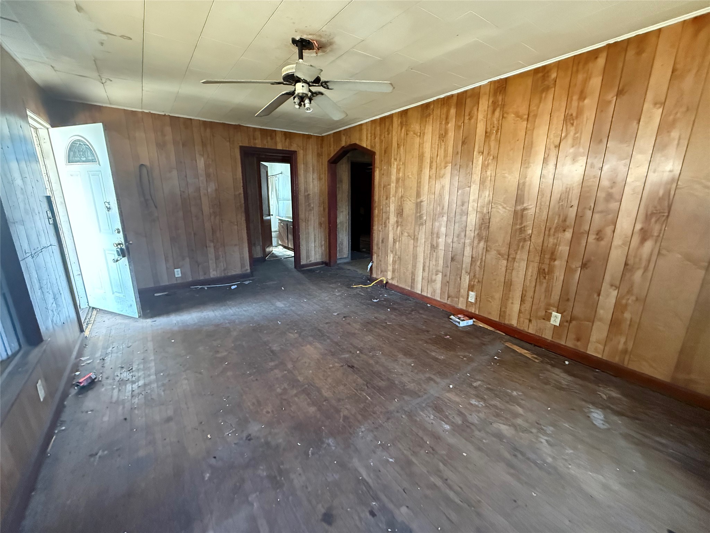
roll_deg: +1.1
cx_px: 355
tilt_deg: -12.7
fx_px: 287
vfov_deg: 85.7
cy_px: 266
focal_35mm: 14
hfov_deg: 102.1
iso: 1250
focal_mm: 2.22
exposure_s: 1/60
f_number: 2.2
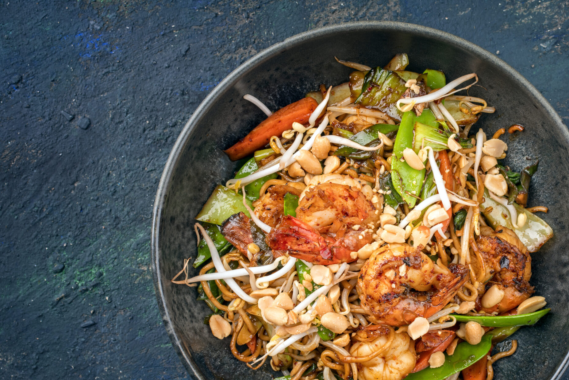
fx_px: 1091
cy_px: 240
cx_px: 388
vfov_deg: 19.7
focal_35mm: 69
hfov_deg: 29.0
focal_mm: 50
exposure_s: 1/200
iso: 100
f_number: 9
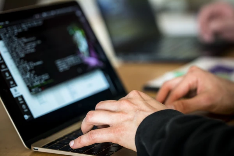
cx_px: 117
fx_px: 552
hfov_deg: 23.9
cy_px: 78
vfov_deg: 16.1
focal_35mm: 85
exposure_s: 1/125
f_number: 3.2
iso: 800
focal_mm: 85
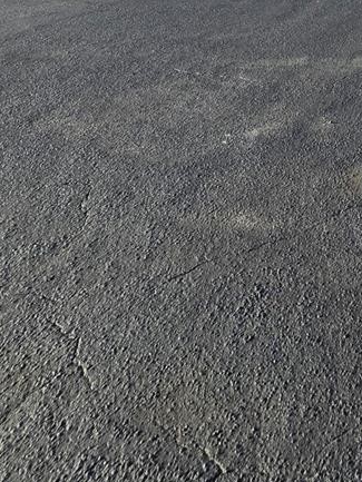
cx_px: 481
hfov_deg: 30.4
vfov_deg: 36.9
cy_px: -118
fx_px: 502
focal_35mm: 36
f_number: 2.2
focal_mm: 2.2
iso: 50
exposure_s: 1/1248
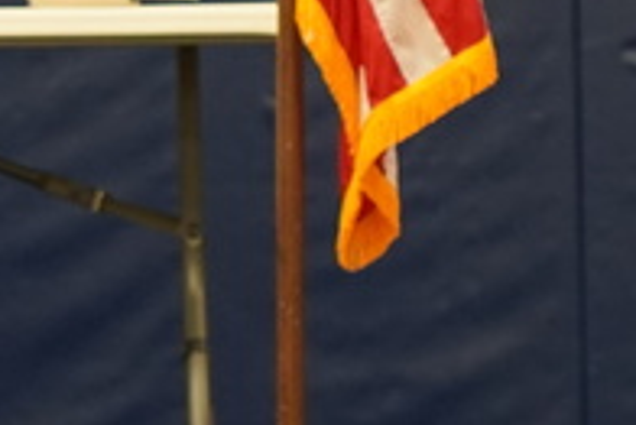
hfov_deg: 5.5
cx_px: 1522
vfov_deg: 3.8
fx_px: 6453
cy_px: 573
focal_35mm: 365
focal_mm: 70
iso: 3200
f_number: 4
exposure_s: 1/160
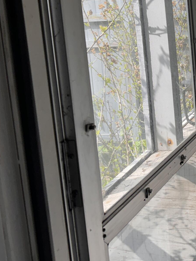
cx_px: 268
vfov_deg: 31.7
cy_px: 73
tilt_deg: -8.4
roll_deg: +2.1
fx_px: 453
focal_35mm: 60
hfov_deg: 21.6
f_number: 1.78
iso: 80
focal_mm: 6.86
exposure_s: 1/709
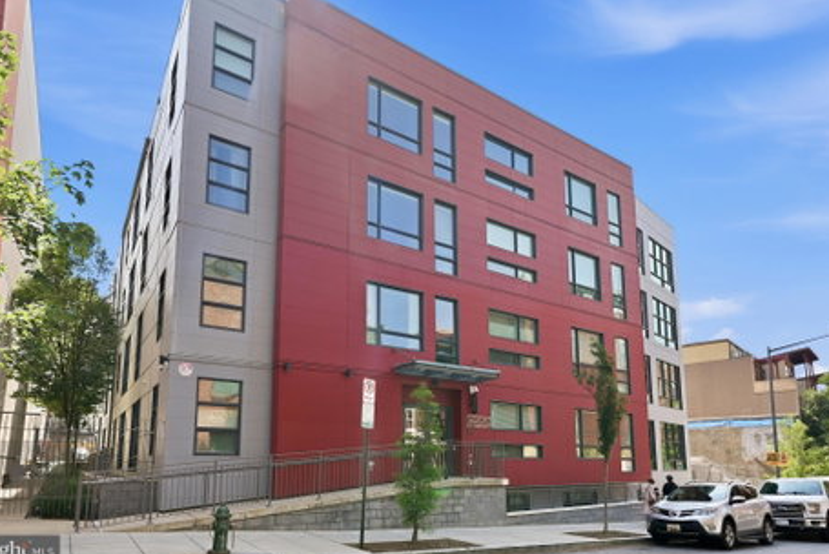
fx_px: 461
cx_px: 402
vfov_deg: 62.0
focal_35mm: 20
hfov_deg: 83.9
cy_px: 275
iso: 80
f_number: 6.3
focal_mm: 19
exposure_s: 1/160
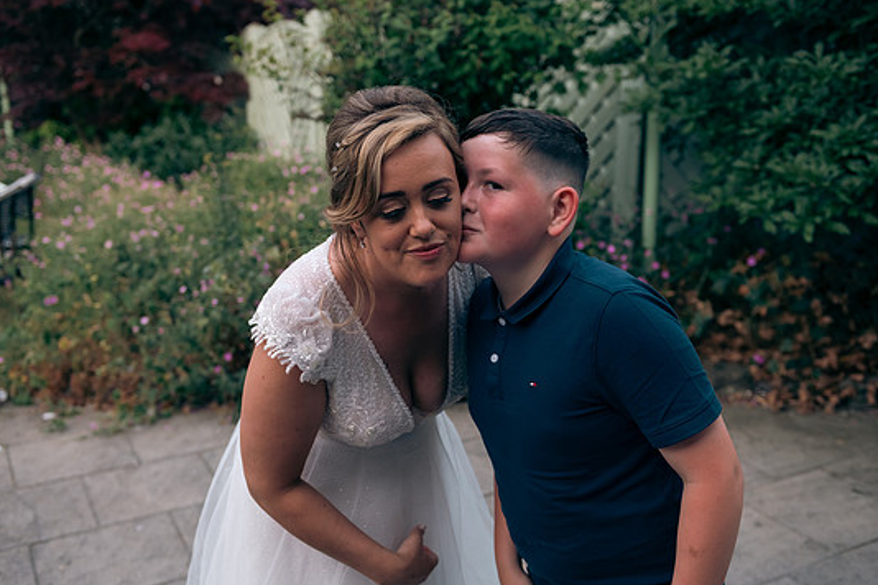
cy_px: 313
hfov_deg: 50.7
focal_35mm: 38
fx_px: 927
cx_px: 431
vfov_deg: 35.0
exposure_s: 1/160
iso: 200
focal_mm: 35
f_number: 3.5
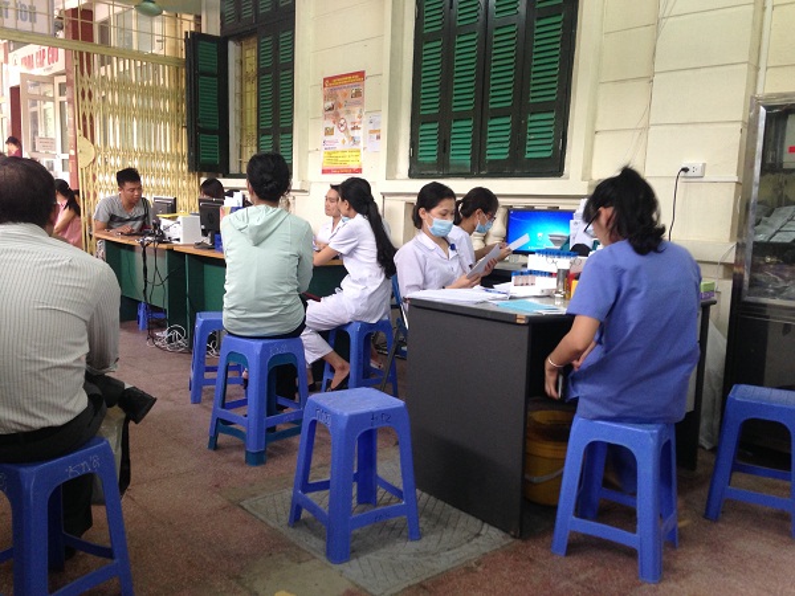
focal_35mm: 33
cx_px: 398
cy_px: 298
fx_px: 758
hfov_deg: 55.4
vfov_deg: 42.9
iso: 100
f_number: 2.4
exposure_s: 1/20
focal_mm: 4.12
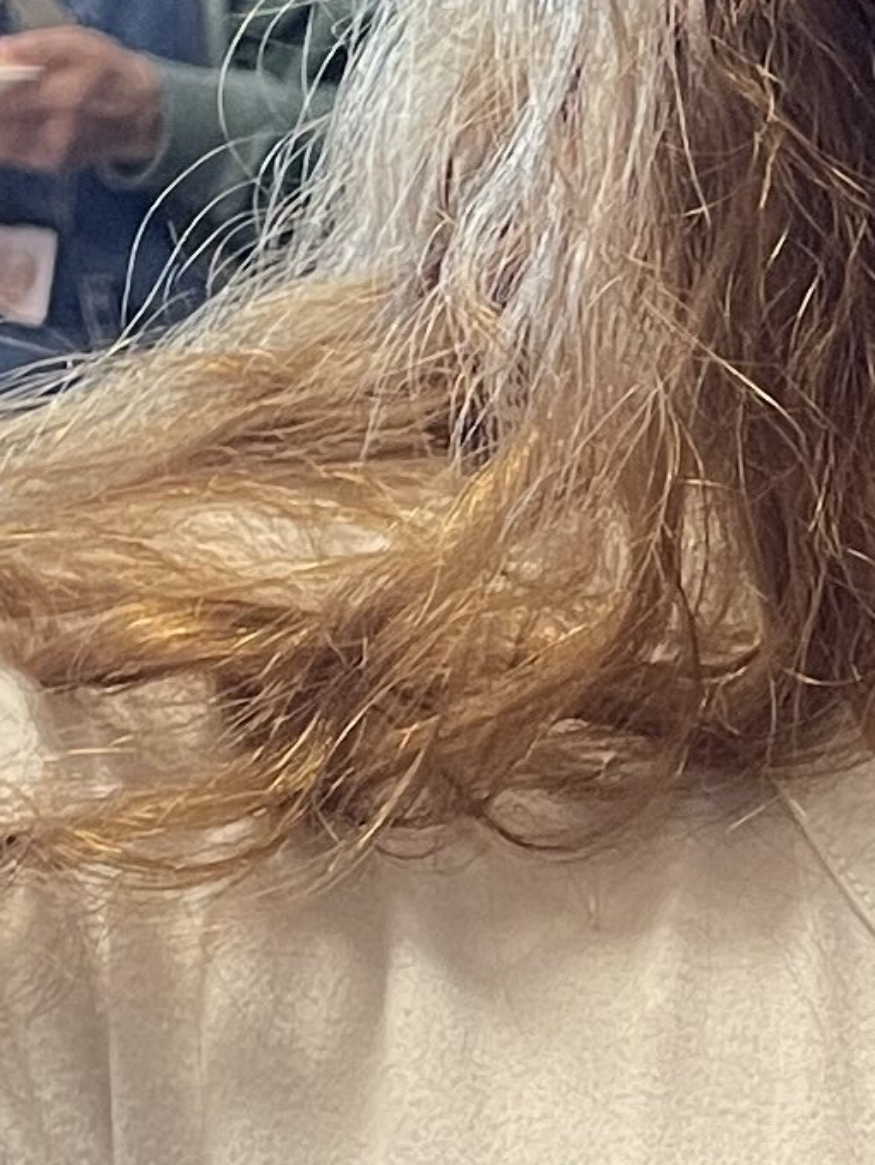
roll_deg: +0.4
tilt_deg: -15.8
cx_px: 1396
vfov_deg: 12.6
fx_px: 5189
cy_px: 1295
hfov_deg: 9.3
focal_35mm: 154
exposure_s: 1/60
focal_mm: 4.2
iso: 160
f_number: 1.6
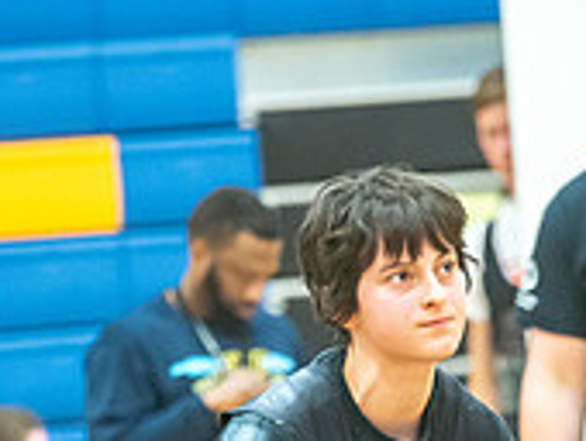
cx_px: 352
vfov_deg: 2.3
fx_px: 11121
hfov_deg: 3.0
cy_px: 618
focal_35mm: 656
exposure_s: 1/200
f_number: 4
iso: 6400
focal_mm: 200
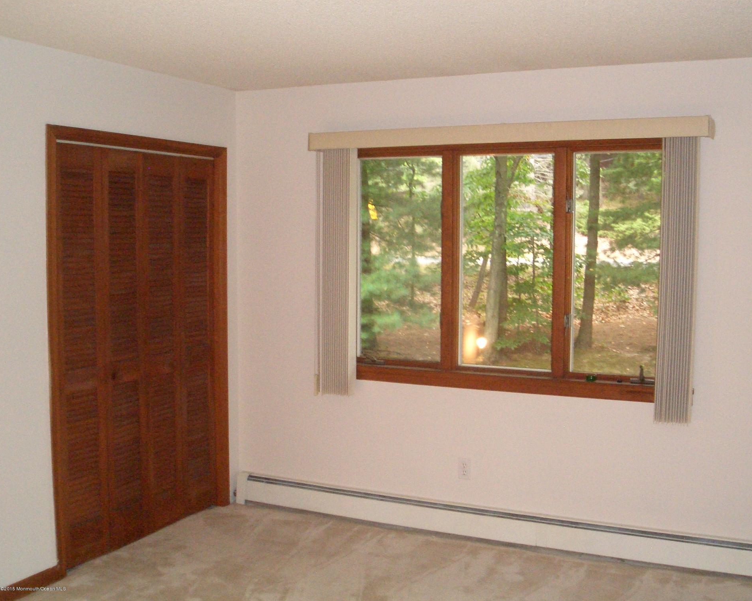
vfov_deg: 39.2
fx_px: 846
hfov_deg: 47.9
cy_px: 304
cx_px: 405
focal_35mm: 38
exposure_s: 1/40
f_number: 4
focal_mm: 4.8
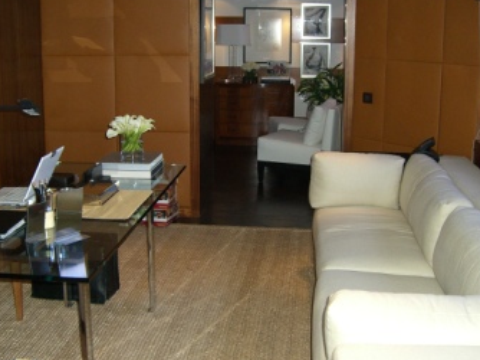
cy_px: 180
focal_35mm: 51
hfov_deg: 37.5
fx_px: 707
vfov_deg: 28.5
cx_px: 240
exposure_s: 1/60
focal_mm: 6.2
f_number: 2.7
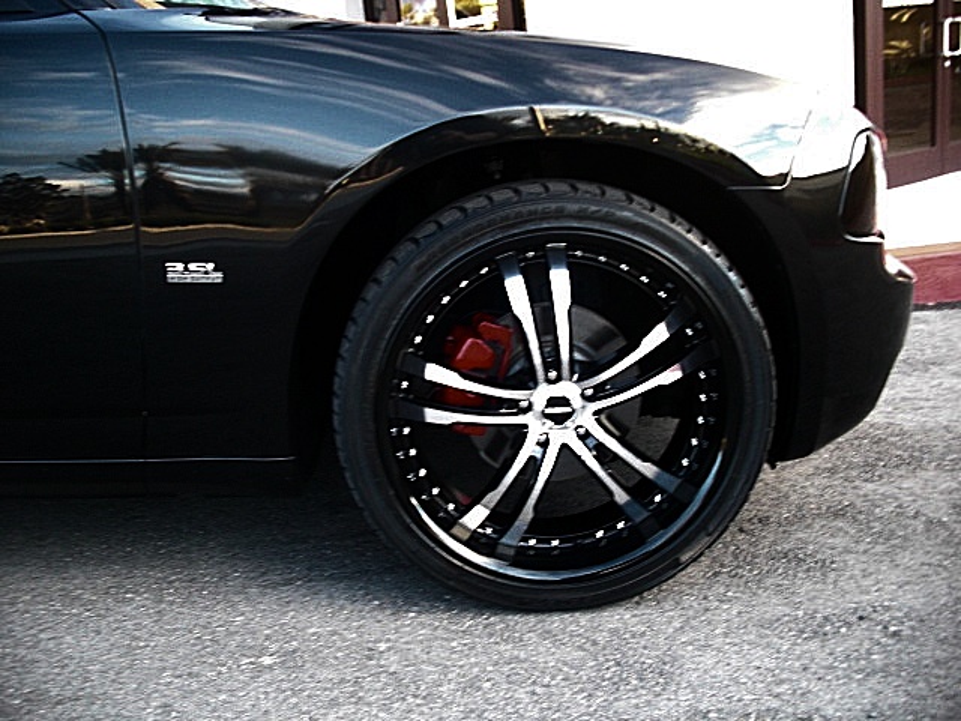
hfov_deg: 51.4
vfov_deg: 39.7
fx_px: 999
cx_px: 480
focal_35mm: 36
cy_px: 360
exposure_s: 1/80
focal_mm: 6.3
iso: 400
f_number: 2.8
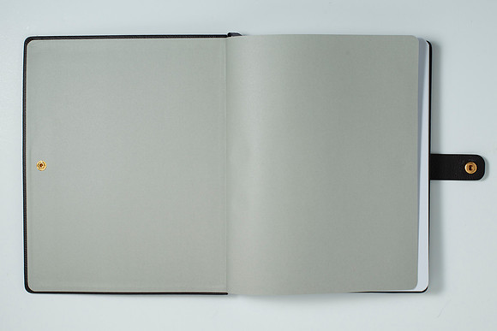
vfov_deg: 22.2
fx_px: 844
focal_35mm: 61
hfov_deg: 32.8
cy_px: 171
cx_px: 249
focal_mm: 50
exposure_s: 1/200
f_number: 9
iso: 200
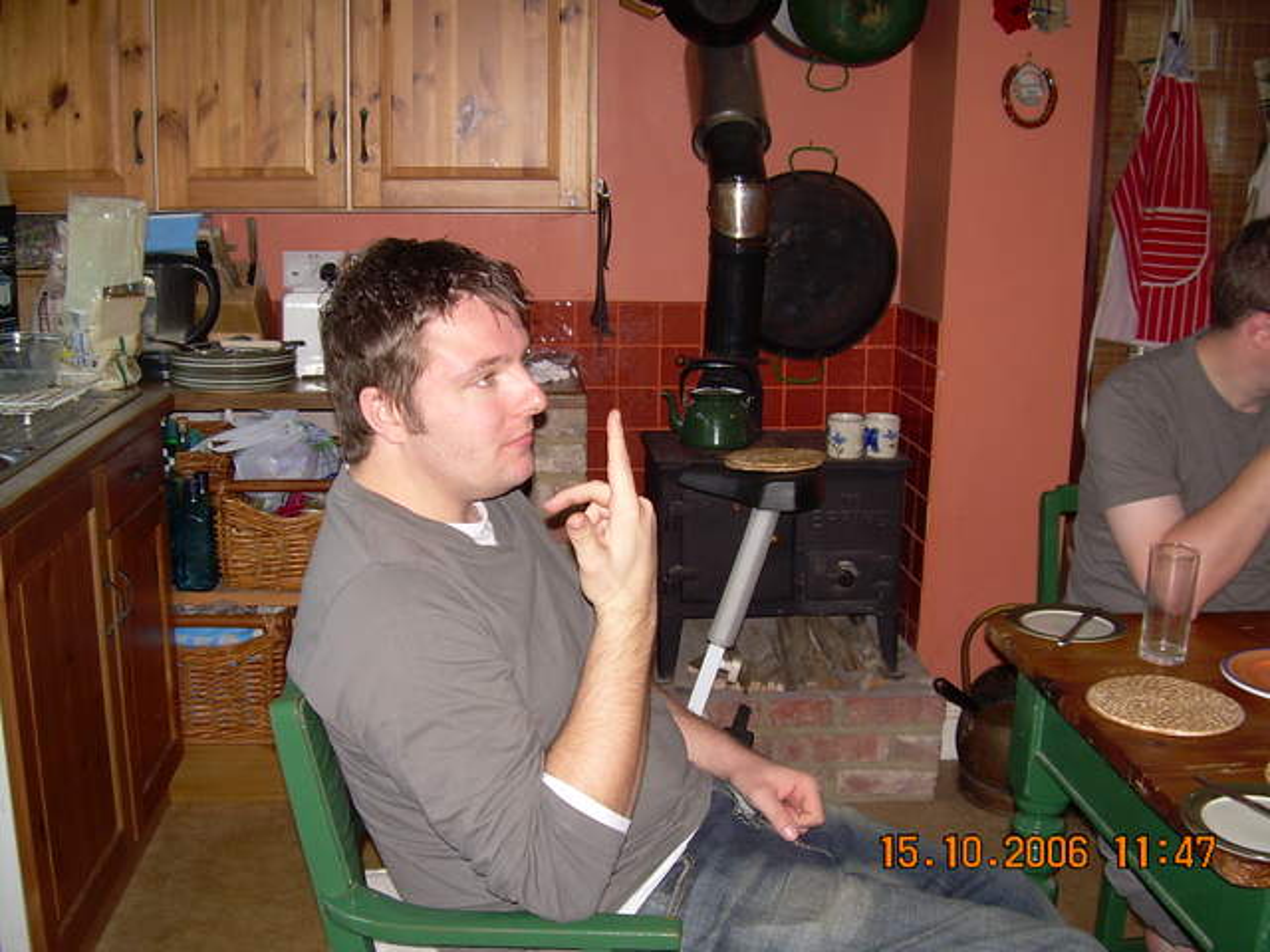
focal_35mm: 38
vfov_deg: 37.7
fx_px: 1394
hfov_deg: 49.0
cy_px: 476
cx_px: 635
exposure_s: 1/60
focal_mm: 6.3
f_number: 2.8
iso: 100
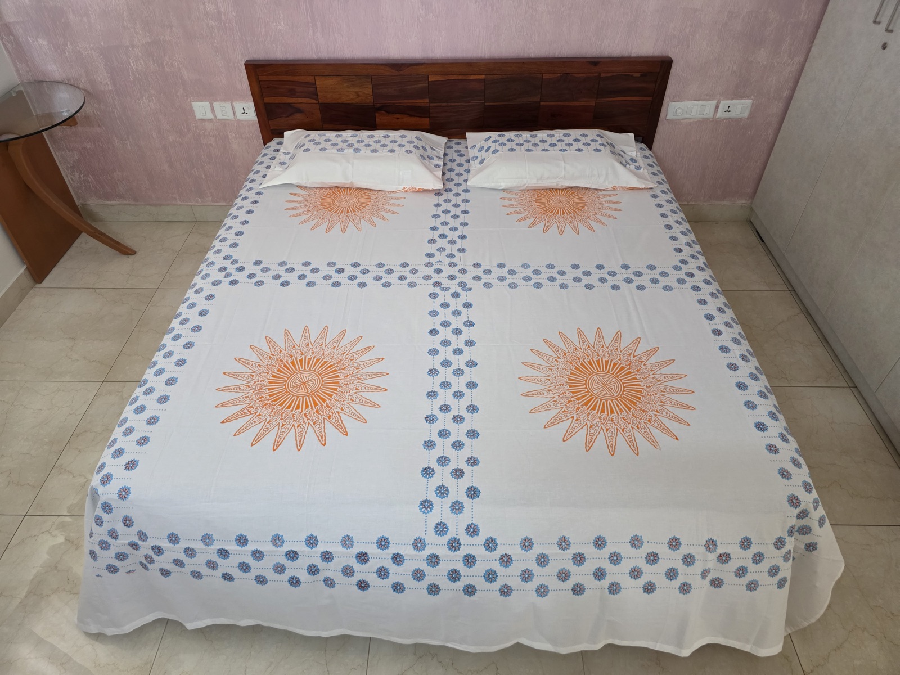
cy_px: 338
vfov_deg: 58.9
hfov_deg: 73.9
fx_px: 598
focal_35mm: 23
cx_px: 450
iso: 640
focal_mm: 6.3
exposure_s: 1/100
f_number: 1.7
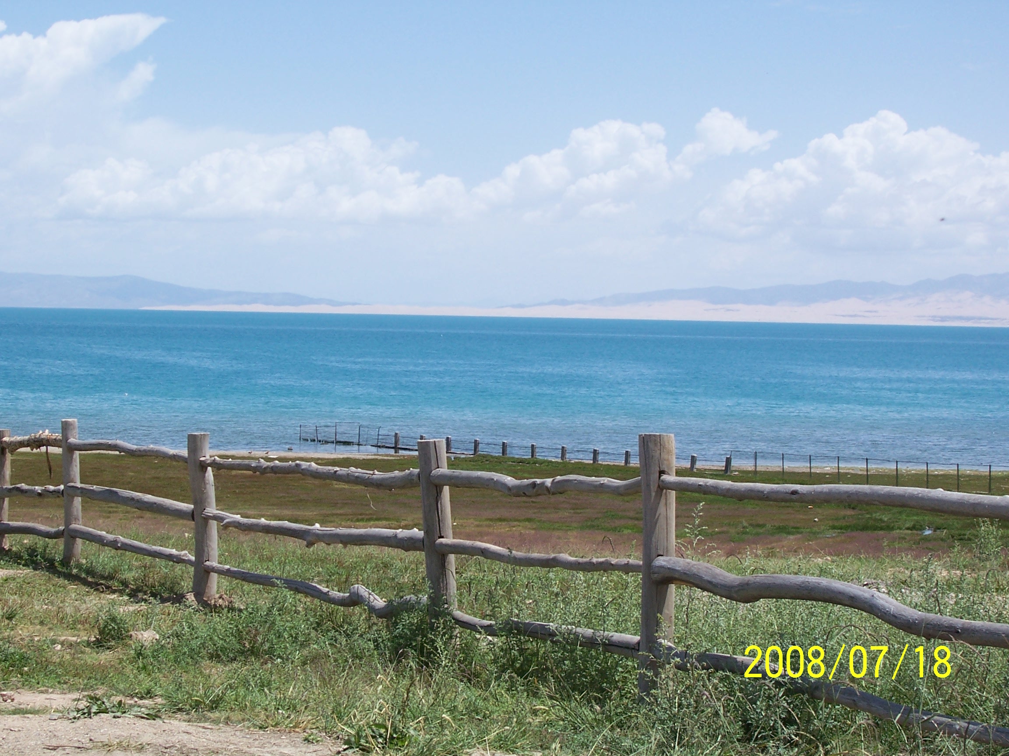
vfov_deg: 17.2
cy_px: 378
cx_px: 504
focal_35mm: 86
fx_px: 2507
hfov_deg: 22.8
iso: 80
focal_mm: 14.7
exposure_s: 1/500
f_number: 4.8
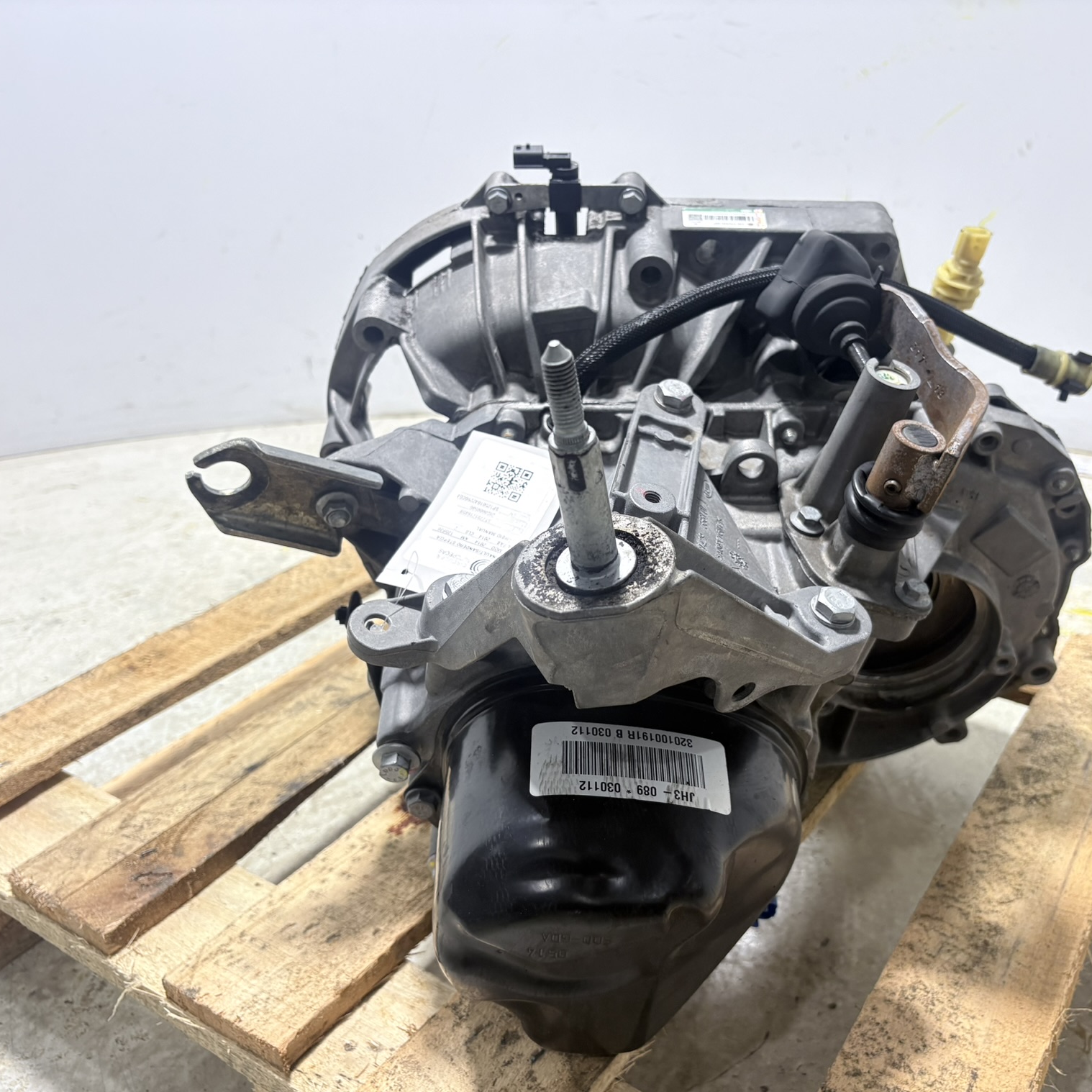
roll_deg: +2.5
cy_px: 552
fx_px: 1106
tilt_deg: -26.0
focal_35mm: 31
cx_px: 593
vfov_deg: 52.5
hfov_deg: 52.5
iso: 125
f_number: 1.6
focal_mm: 5.96
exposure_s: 1/120
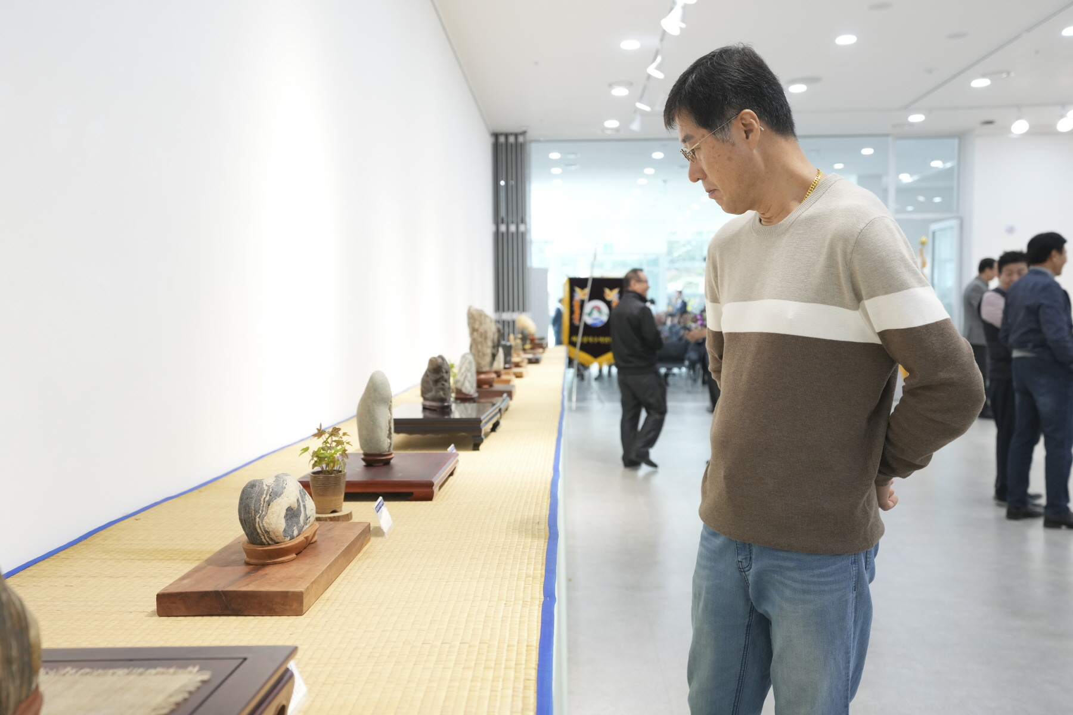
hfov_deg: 54.4
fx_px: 1043
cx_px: 536
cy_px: 358
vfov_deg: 37.9
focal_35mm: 35
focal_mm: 35
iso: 1600
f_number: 4
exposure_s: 1/160
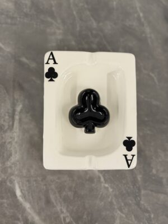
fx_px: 311
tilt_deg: -83.3
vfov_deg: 39.7
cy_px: 112
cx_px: 84
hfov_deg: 30.3
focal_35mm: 48
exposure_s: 1/50
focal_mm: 6.76
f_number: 1.78
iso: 160
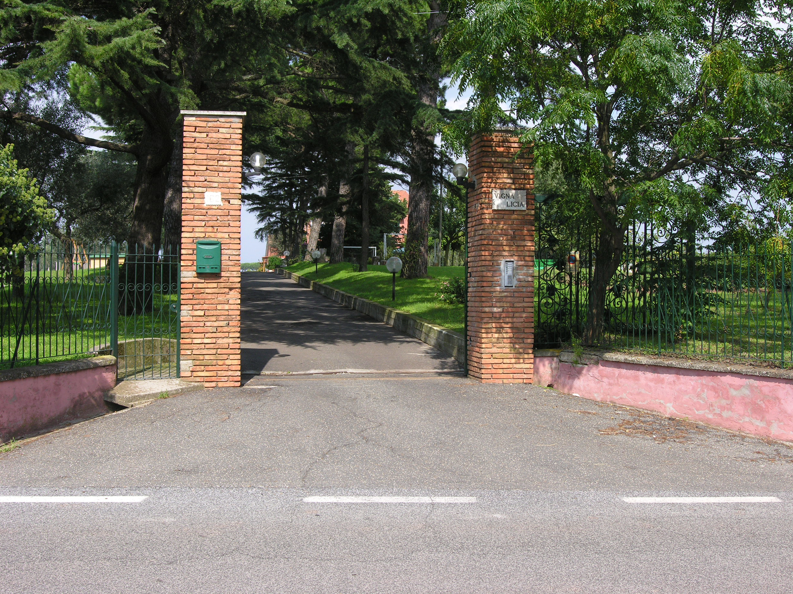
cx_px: 396
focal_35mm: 37
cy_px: 297
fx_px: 848
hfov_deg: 50.1
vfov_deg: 38.7
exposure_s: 1/183
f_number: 5.4
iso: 50
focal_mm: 9.3
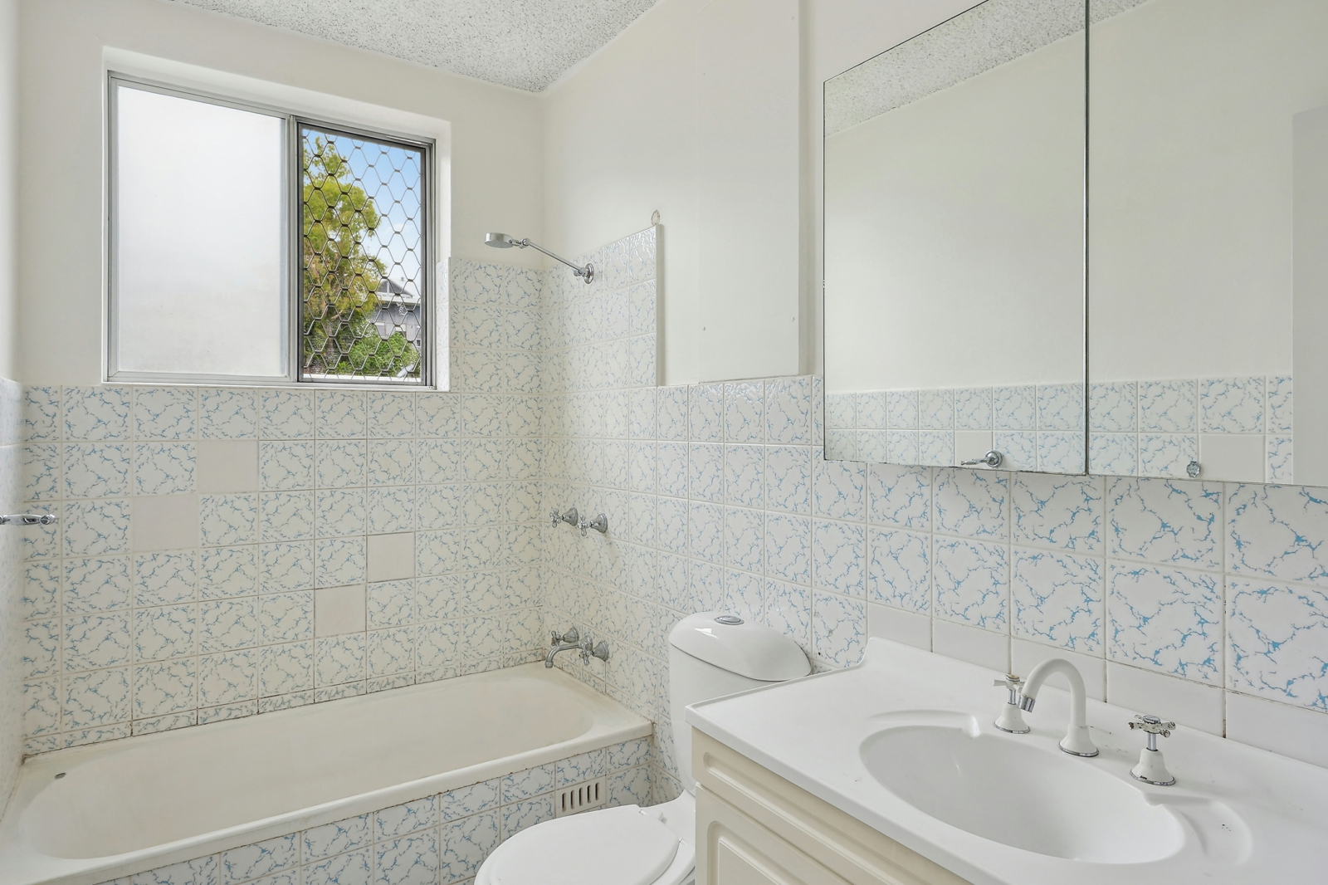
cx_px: 664
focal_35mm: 20
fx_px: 738
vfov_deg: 61.9
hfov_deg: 84.0
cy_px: 442
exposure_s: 1/20
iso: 200
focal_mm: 20
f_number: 11
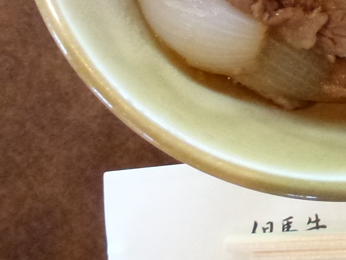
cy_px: -92
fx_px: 880
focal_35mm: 88
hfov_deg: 17.7
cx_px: 634
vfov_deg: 15.8
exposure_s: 1/20
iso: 400
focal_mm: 4.3
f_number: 3.3
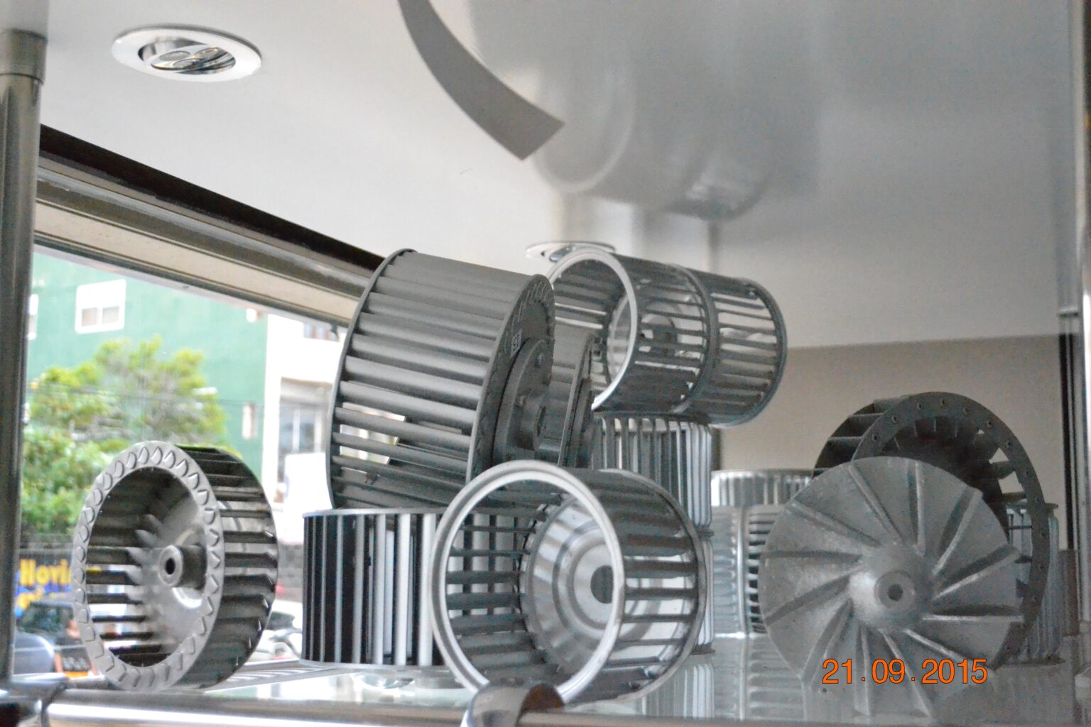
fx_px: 1455
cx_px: 546
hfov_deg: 41.1
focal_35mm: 48
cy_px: 364
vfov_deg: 28.1
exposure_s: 1/4000
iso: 12800
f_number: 5.6
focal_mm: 32
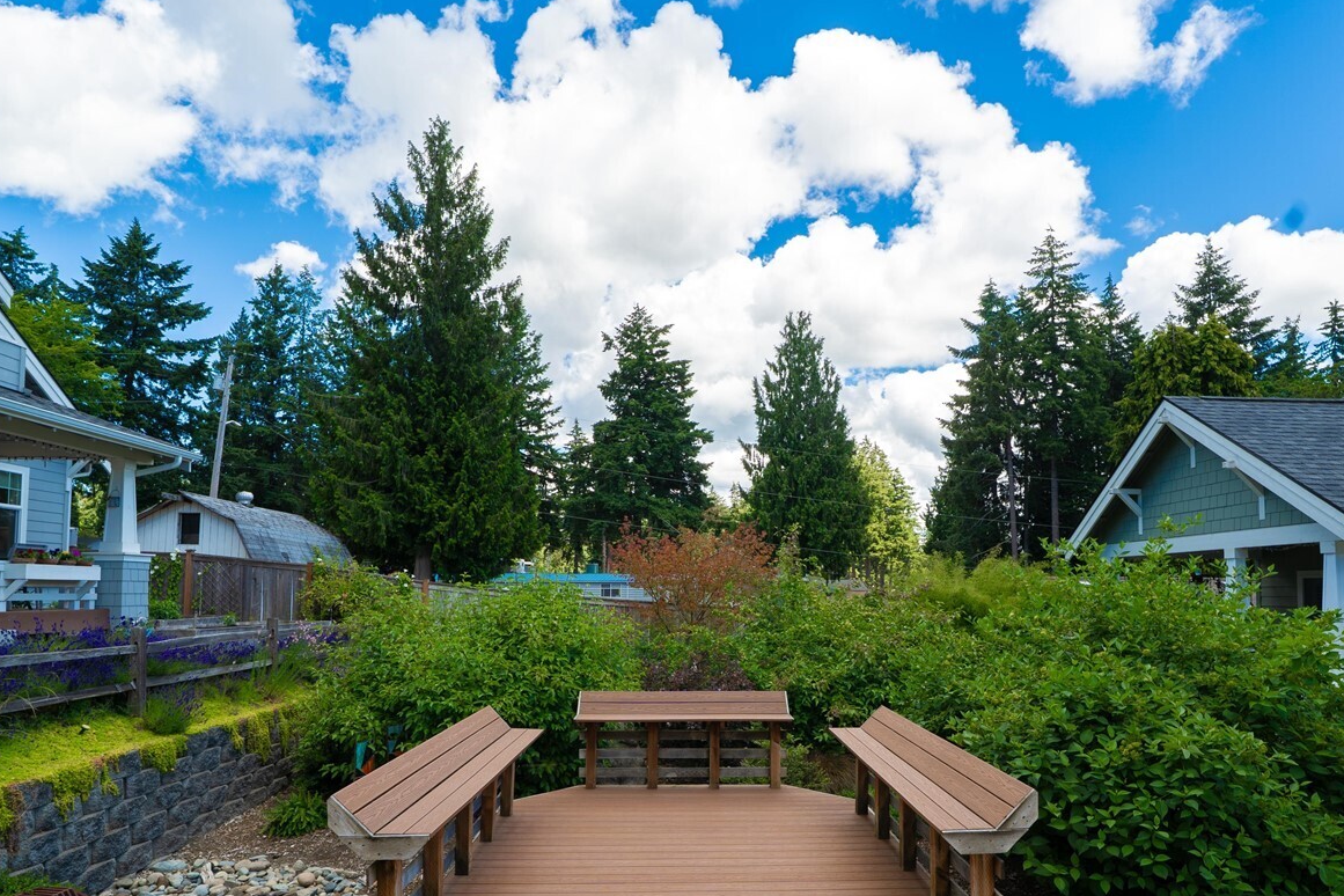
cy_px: 553
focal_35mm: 19
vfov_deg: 63.8
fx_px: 709
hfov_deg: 86.8
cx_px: 707
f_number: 8
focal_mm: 13
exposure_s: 1/100
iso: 100
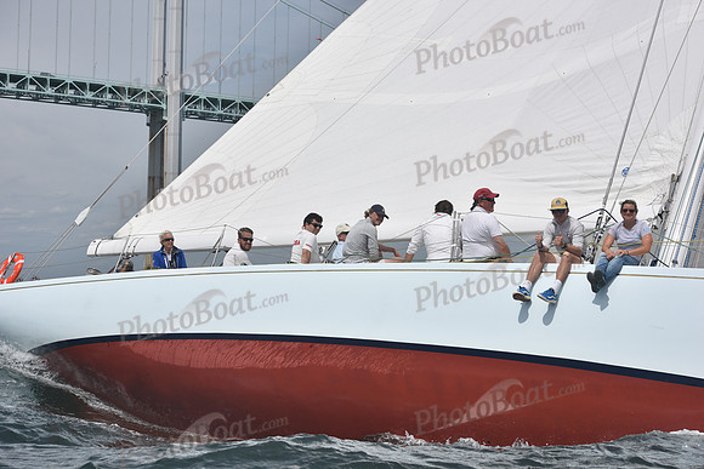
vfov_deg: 18.2
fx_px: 1467
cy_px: 234
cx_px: 352
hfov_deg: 27.0
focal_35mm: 75
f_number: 9
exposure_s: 1/800
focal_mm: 75
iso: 320
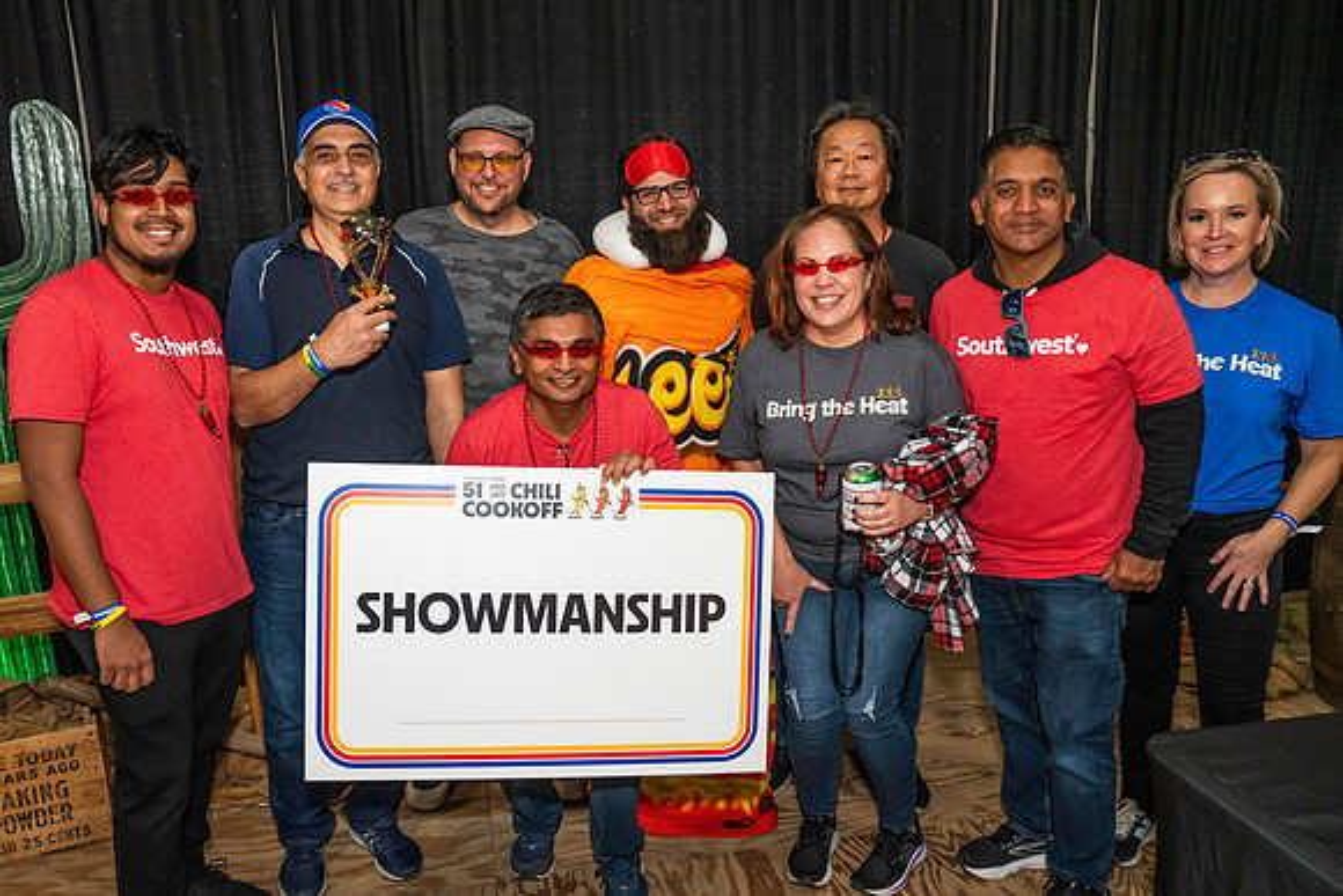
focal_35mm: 26
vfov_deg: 49.0
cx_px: 605
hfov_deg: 68.5
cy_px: 473
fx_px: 984
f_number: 4.5
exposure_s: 1/200
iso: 4000
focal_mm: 24
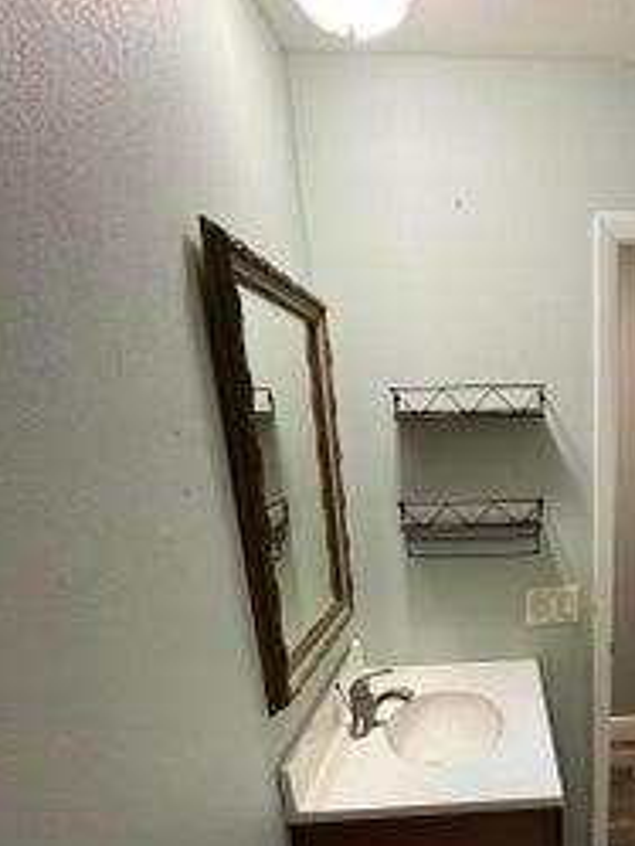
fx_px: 660
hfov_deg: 47.3
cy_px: 649
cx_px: 547
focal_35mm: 27
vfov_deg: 61.1
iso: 250
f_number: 2.2
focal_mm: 2.22
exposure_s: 1/60
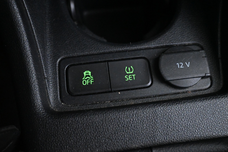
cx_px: 114
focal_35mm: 32
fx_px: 199
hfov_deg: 59.5
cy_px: 76
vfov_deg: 41.7
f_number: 4
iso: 9000
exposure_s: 1/30
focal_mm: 21
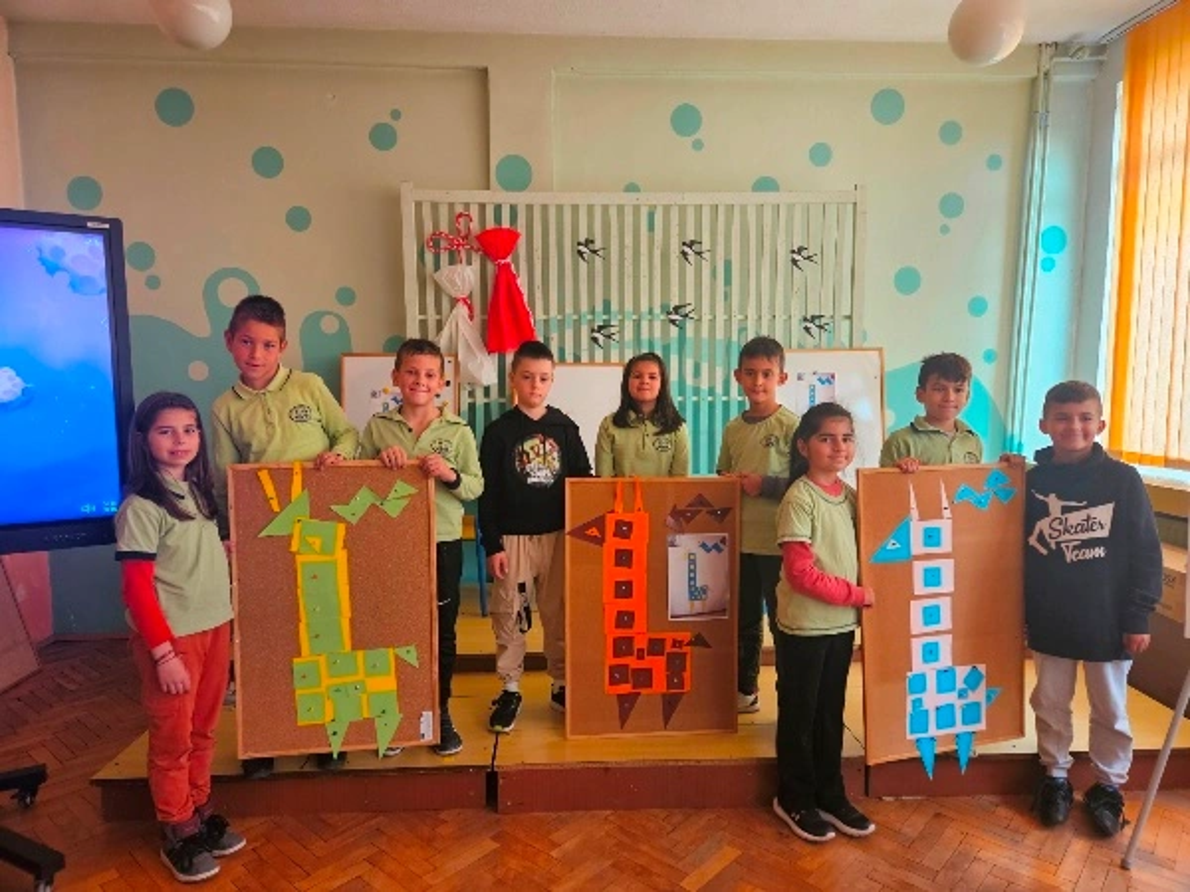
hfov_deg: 73.9
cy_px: 446
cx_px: 595
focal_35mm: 23
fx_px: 791
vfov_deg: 58.9
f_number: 1.8
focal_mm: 5.4
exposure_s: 1/53
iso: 160
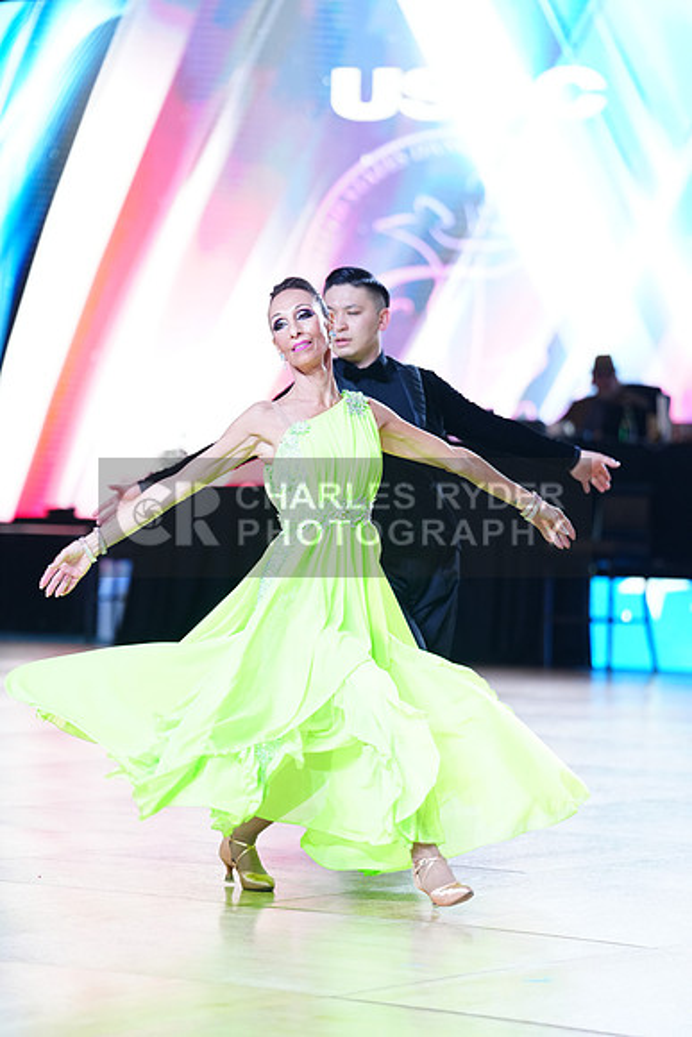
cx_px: 346
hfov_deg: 10.4
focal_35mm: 132
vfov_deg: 15.5
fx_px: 3803
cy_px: 518
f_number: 2.8
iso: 1250
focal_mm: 132
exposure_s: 1/640
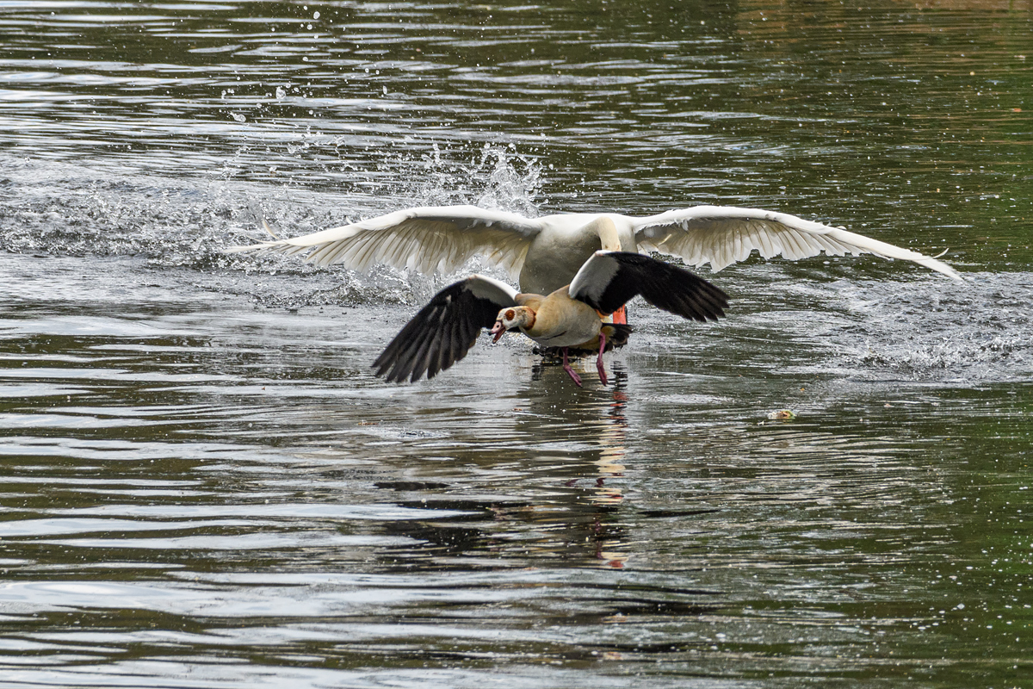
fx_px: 25823
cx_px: 516
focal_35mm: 900
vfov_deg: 1.5
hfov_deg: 2.3
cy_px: 344
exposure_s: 1/800
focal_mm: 600
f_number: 8
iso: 400
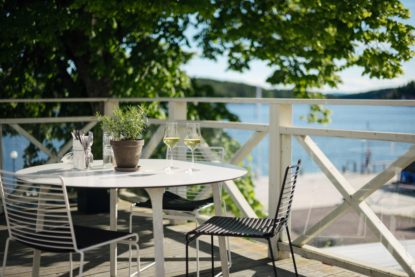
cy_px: 138
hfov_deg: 39.6
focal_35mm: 50
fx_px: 577
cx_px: 208
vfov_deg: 27.0
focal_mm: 50
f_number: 1.8
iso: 100
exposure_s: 1/4000
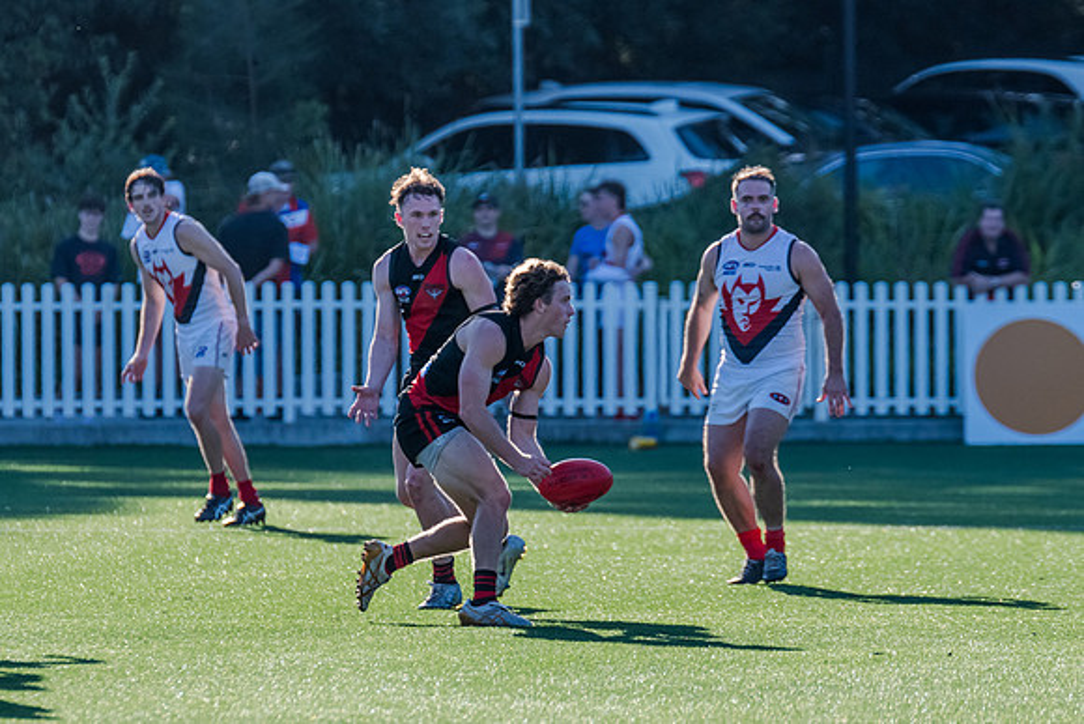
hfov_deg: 3.6
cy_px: 450
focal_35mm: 576
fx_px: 17344
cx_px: 492
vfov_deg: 2.4
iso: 800
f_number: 7.1
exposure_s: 1/1600
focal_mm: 380
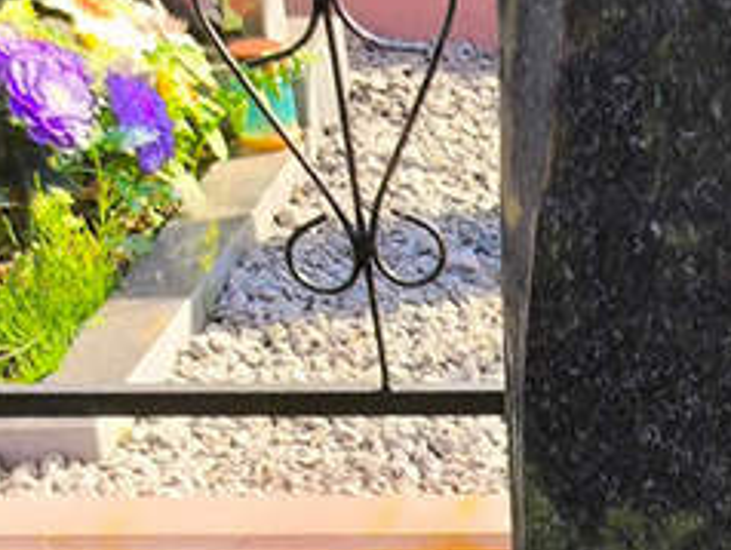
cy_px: 857
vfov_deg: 8.6
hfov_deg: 11.1
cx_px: 1212
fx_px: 3551
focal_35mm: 168
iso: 50
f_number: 1.7
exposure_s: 1/373
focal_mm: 4.71
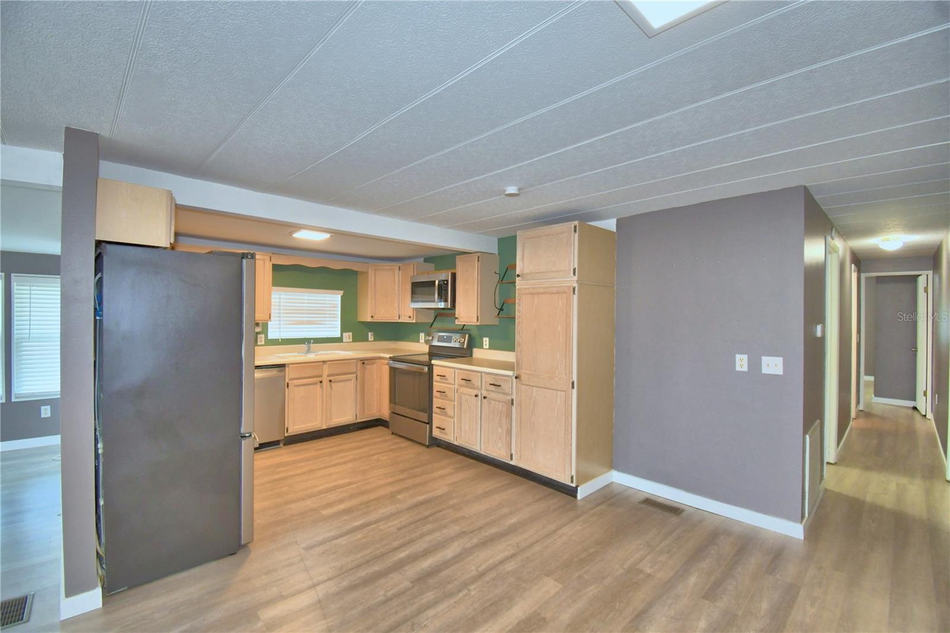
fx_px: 396
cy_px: 316
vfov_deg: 77.3
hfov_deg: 100.4
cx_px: 475
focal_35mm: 15
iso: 800
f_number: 4.5
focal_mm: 10
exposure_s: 1/30
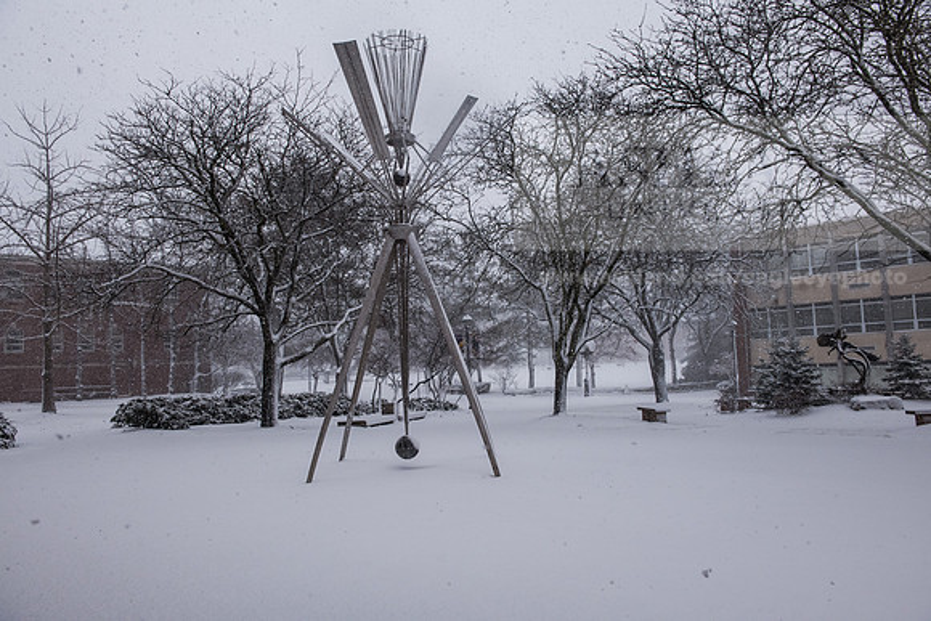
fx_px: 802
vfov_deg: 42.3
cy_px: 310
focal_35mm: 31
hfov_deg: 60.3
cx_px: 466
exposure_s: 1/640
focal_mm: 31
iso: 1000
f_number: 6.3
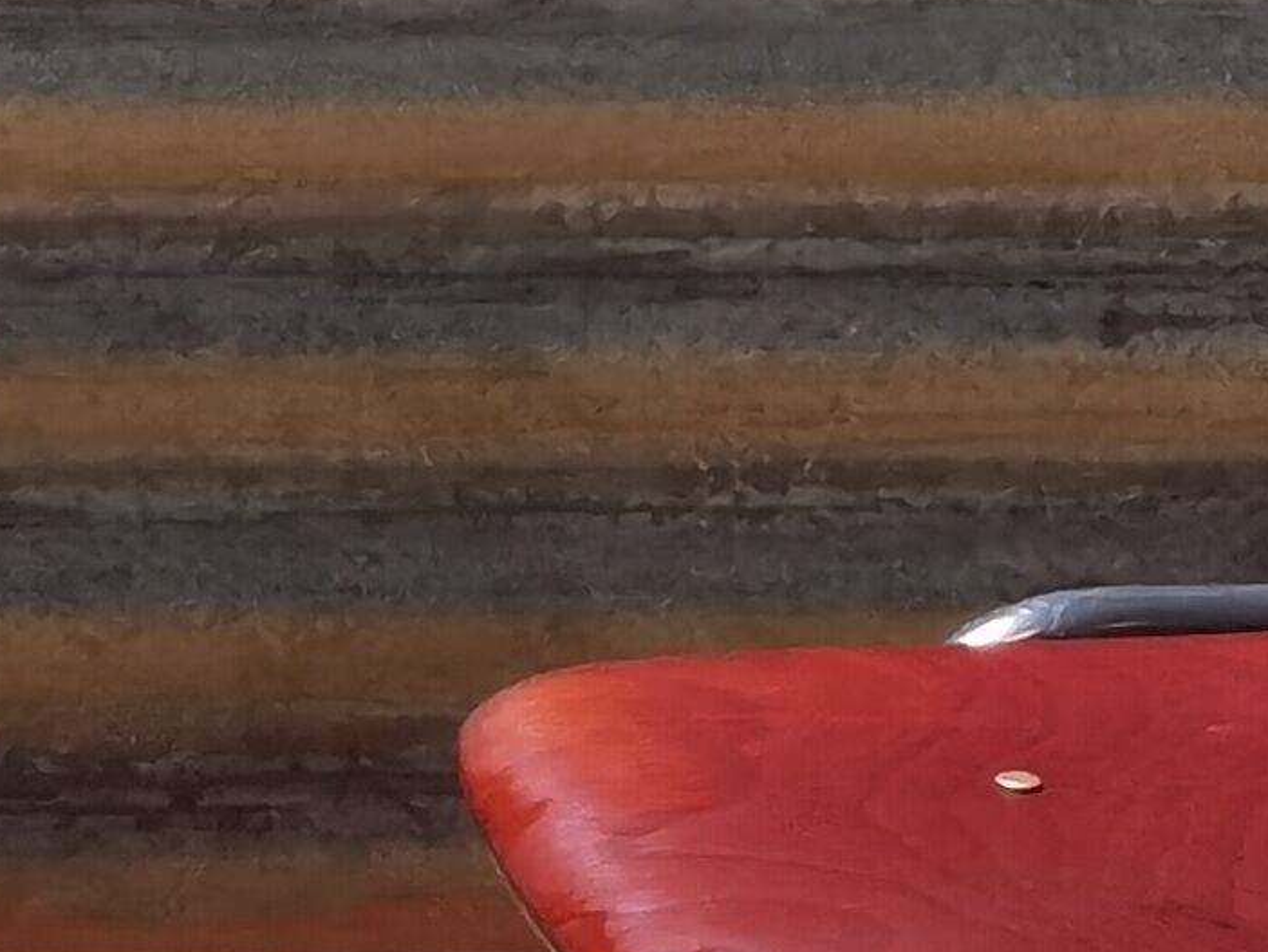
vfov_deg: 5.3
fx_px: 10260
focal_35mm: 280
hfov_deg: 6.9
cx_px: 2056
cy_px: 1259
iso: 320
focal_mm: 6.71
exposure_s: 1/50
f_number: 1.9
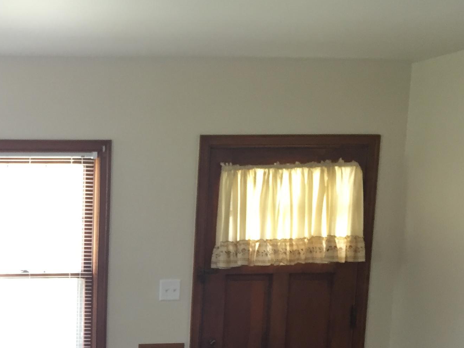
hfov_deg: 27.5
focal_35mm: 66
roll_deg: -1.2
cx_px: -10
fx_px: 885
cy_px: 378
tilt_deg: -10.8
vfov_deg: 21.2
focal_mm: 4.15
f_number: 2.2
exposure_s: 1/30
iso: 80
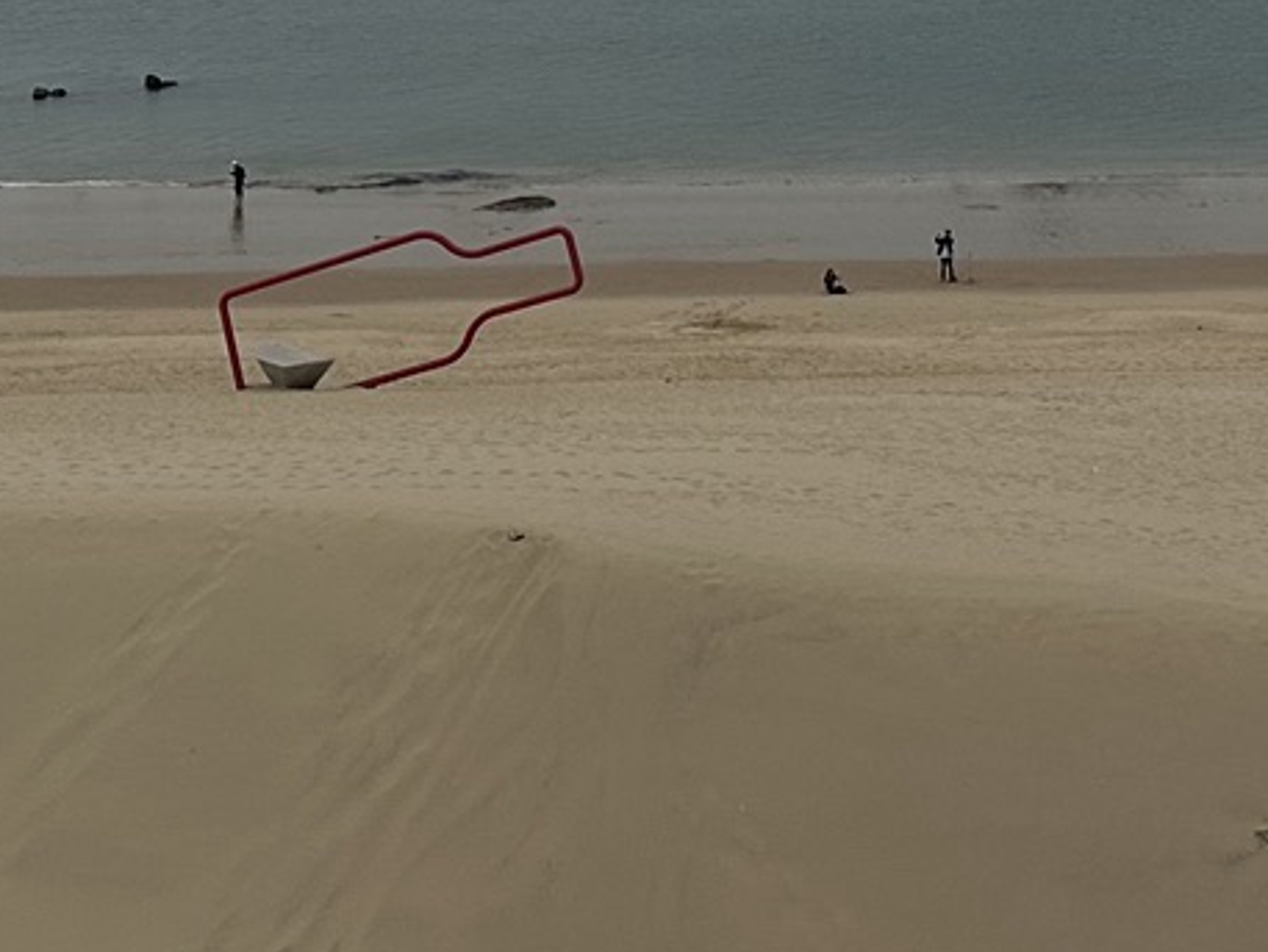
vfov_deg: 12.9
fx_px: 3847
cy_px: -702
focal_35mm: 105
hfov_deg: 18.6
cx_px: 868
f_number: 1.78
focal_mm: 6.86
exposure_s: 1/5848
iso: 80
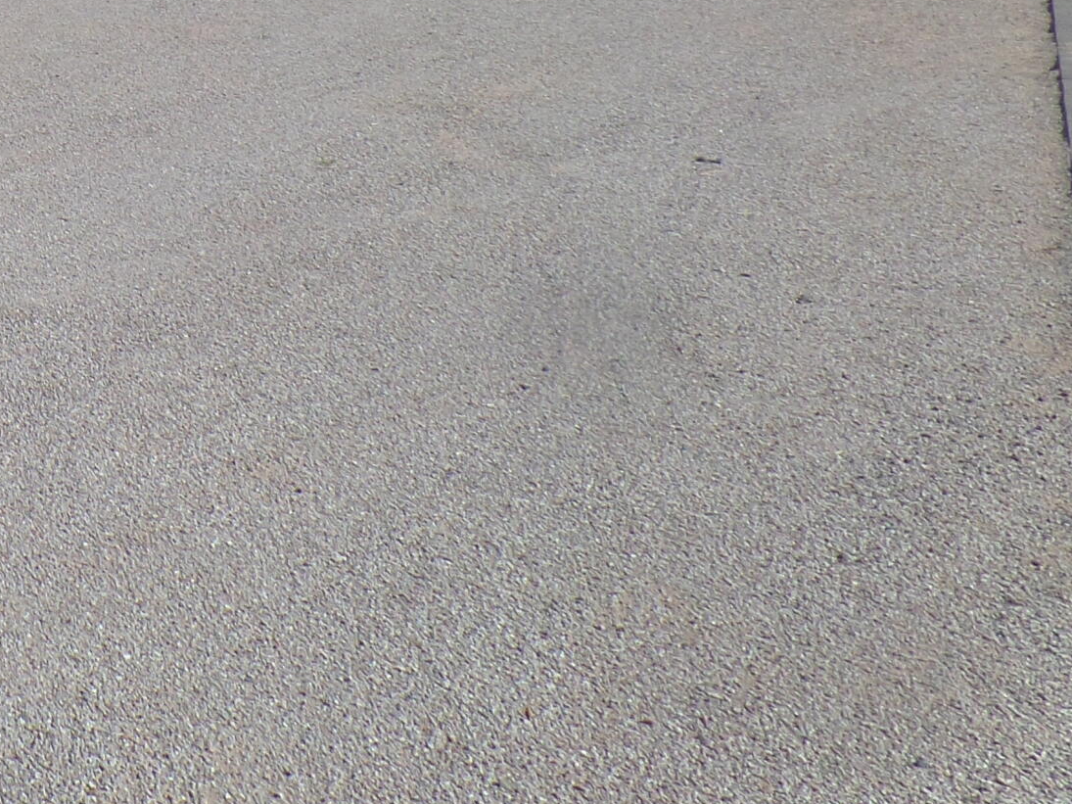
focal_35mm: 63
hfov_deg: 26.2
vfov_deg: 21.7
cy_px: -151
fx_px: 1951
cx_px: -324
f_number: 4
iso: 100
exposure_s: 1/1500
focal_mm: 4.1
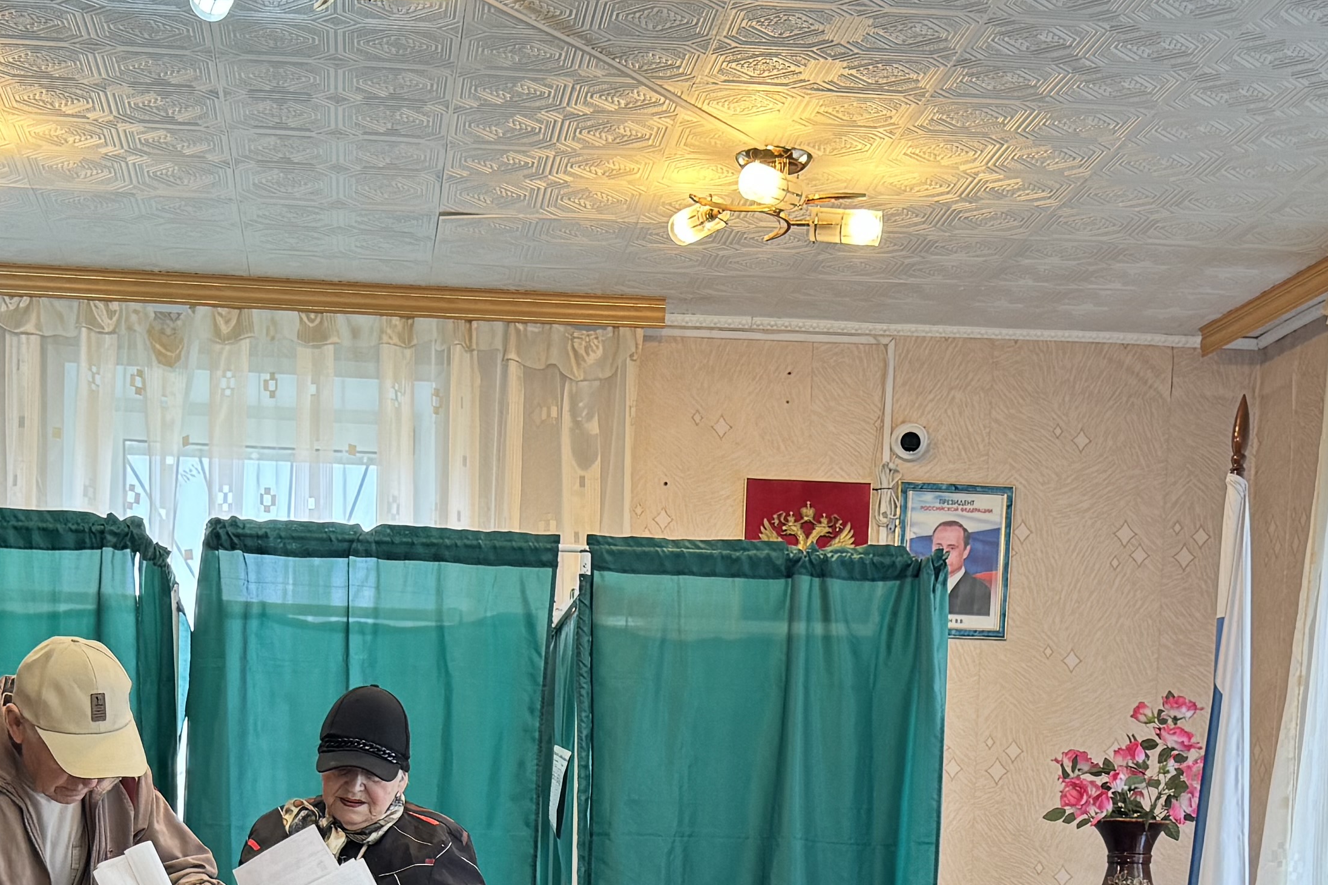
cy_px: 1074
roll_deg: -1.4
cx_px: 565
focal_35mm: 65
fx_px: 2397
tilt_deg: -4.0
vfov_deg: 19.6
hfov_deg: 30.9
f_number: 1.78
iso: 160
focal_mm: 6.76
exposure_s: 1/50
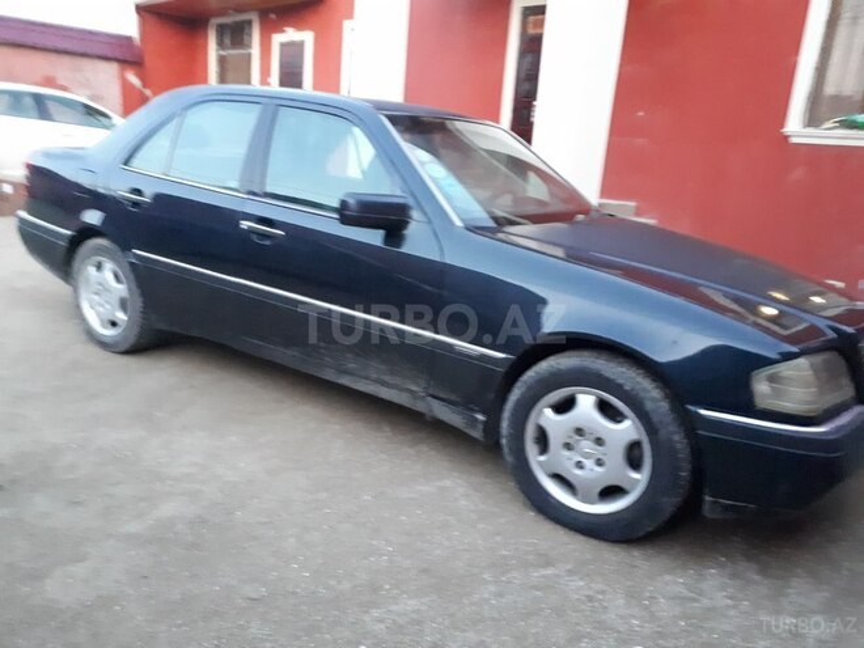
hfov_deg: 65.3
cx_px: 432
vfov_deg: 51.4
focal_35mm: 27
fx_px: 674
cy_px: 324
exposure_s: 1/17
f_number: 1.9
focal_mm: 3.6
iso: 1000
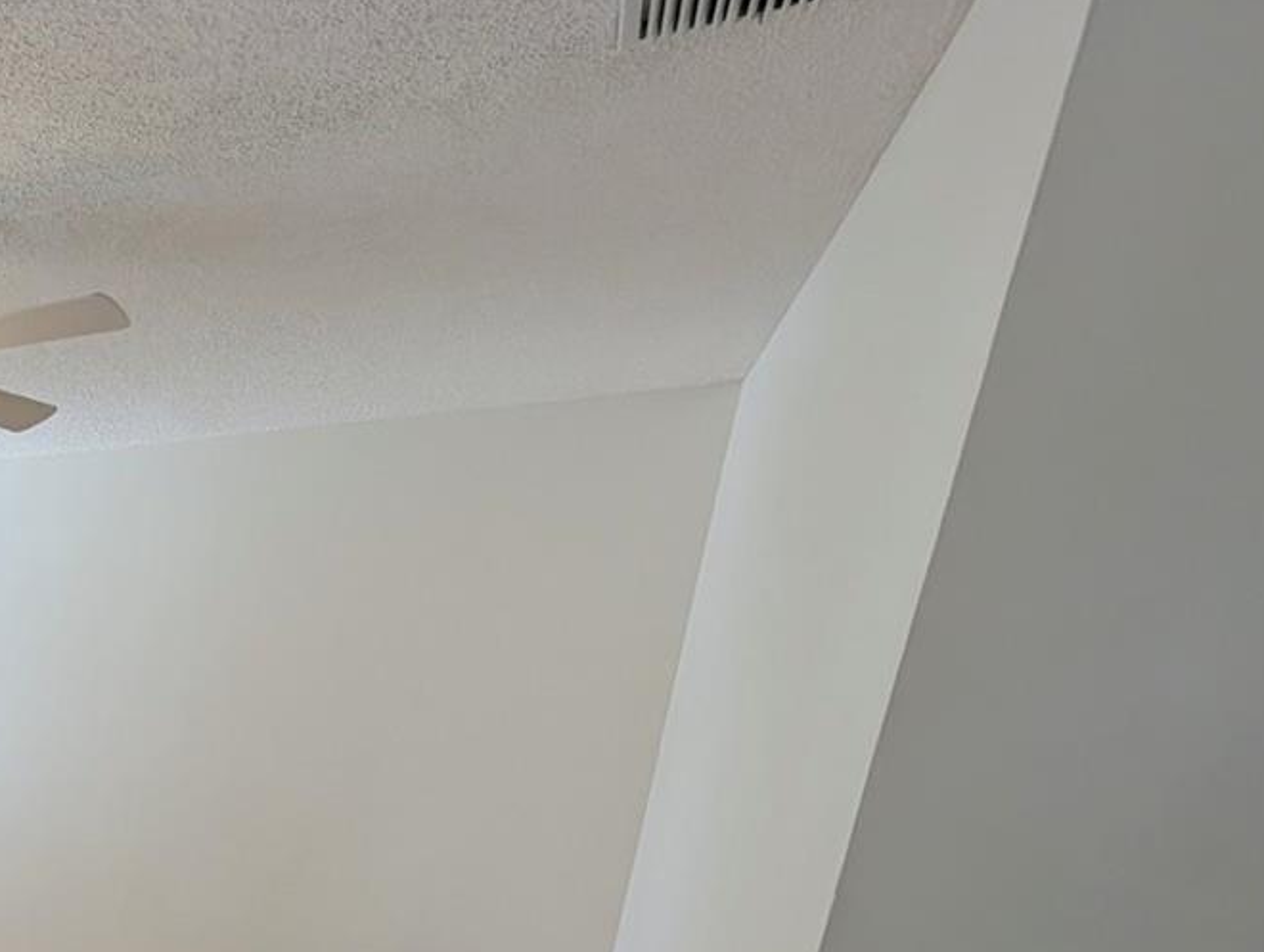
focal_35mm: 29
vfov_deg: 39.5
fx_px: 1060
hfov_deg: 42.4
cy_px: 1048
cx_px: -230
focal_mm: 2.23
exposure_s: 1/263
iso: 38
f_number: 1.95
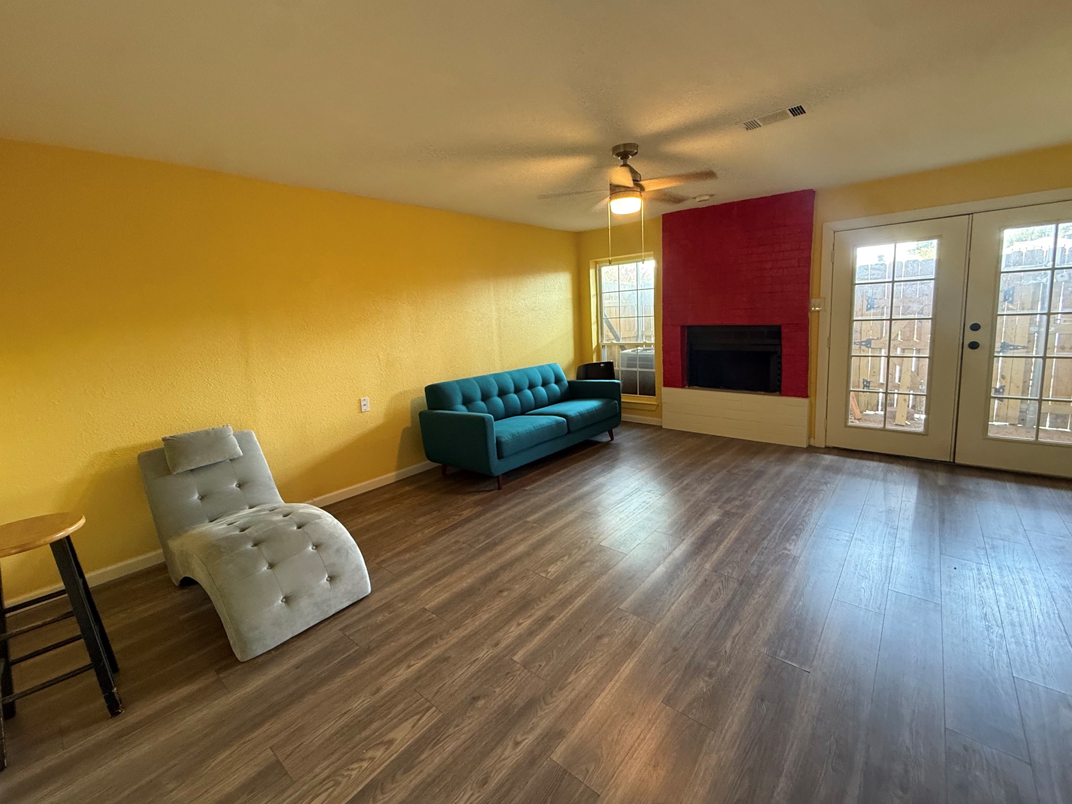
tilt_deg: -8.6
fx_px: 465
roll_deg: +2.6
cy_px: 378
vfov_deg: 81.7
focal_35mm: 15
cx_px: 545
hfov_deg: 98.2
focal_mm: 2.22
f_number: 2.2
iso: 320
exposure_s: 1/60
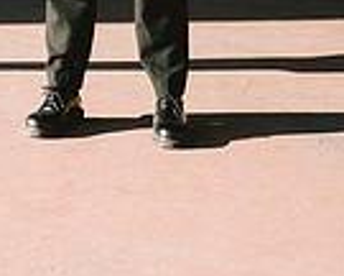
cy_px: -290
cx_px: -178
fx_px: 1619
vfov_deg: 9.1
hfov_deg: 11.6
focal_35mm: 159
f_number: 2.8
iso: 500
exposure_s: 1/160
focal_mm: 32.5
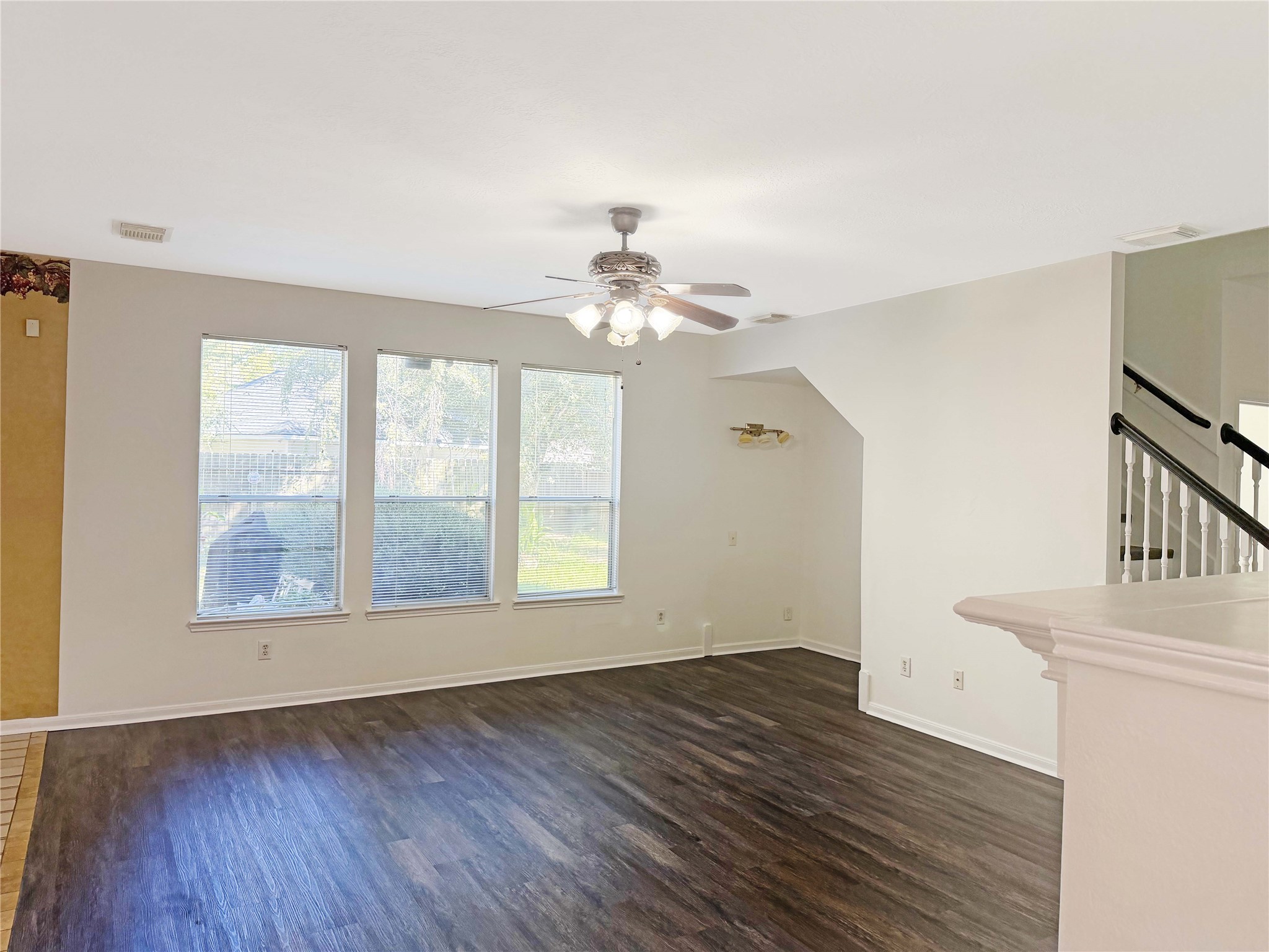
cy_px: 476
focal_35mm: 24
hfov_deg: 71.6
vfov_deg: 56.8
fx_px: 880
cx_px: 634
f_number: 1.78
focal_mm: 6.76
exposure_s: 1/167
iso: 200
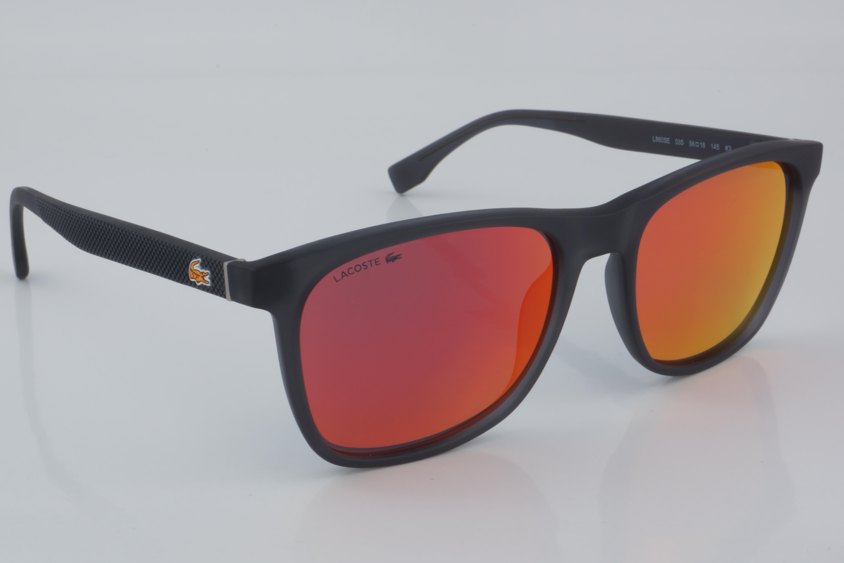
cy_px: 282
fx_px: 1758
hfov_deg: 27.0
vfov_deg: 18.2
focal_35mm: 75
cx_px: 422
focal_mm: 50
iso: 100
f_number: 32
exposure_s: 1/4
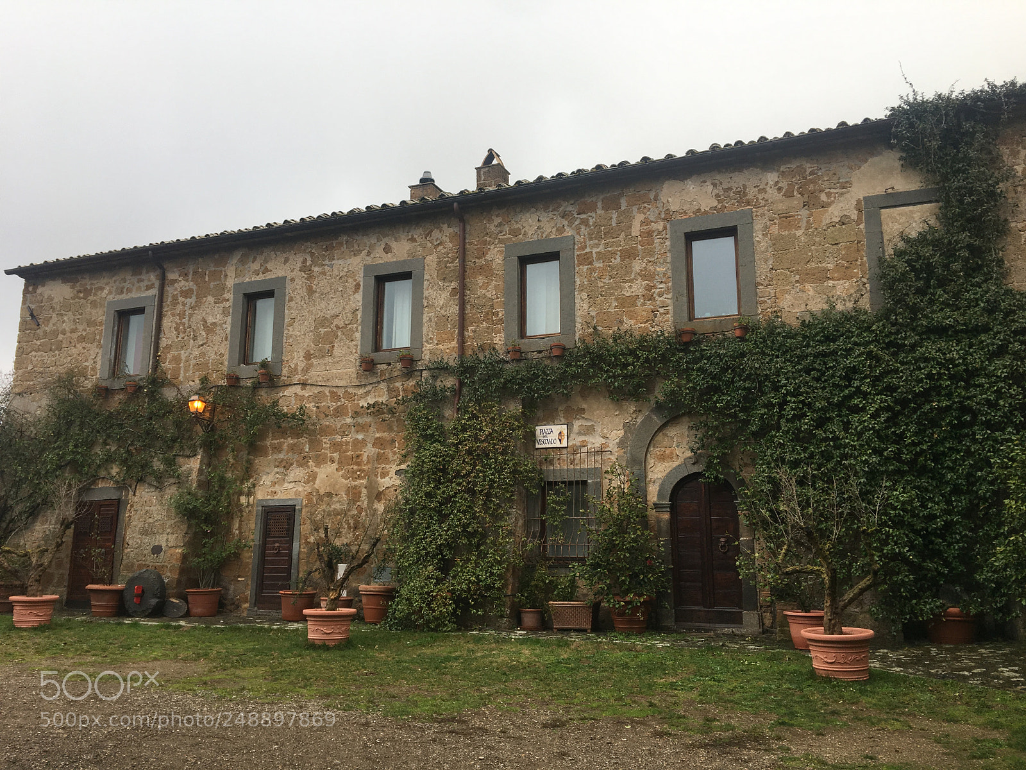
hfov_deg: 61.7
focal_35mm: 29
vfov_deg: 48.2
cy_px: 385
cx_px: 513
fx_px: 860
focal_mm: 4.15
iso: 25
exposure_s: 1/145
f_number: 2.2
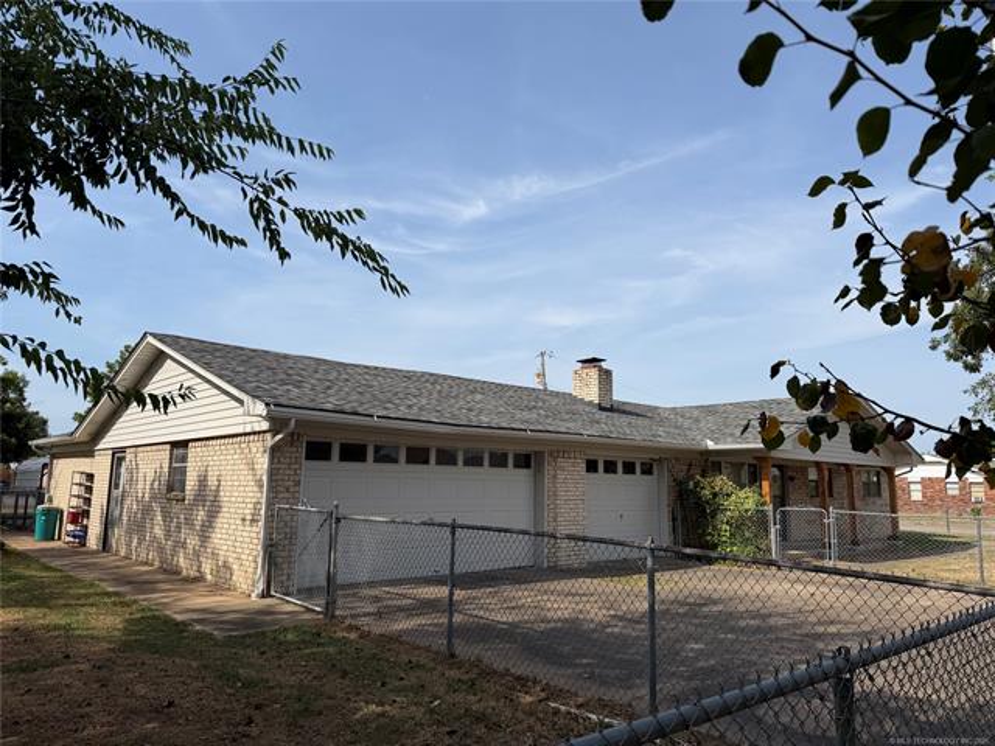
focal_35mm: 24
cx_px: 498
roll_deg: -1.2
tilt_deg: +9.6
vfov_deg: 56.8
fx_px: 690
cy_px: 373
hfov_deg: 71.6
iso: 80
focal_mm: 6.76
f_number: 1.78
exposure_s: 1/6173
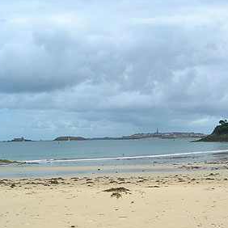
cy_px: 129
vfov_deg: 35.3
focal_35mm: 48
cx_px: 130
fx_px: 358
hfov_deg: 35.3
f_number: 4.9
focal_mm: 5.7
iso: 50
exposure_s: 1/362
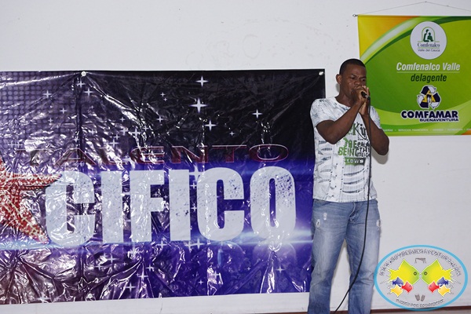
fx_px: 1079
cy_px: 157
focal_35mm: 82
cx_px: 236
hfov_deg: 24.6
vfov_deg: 16.6
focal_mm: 55
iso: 800
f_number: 5.6
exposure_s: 1/100
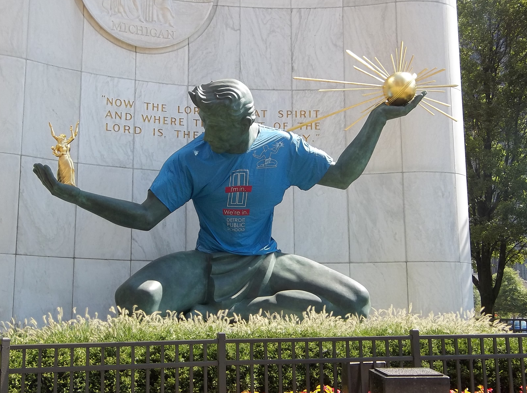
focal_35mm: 46
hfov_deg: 41.2
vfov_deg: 31.4
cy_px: 212
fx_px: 699
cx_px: 216
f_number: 3.7
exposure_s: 1/320
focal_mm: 5.7
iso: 80
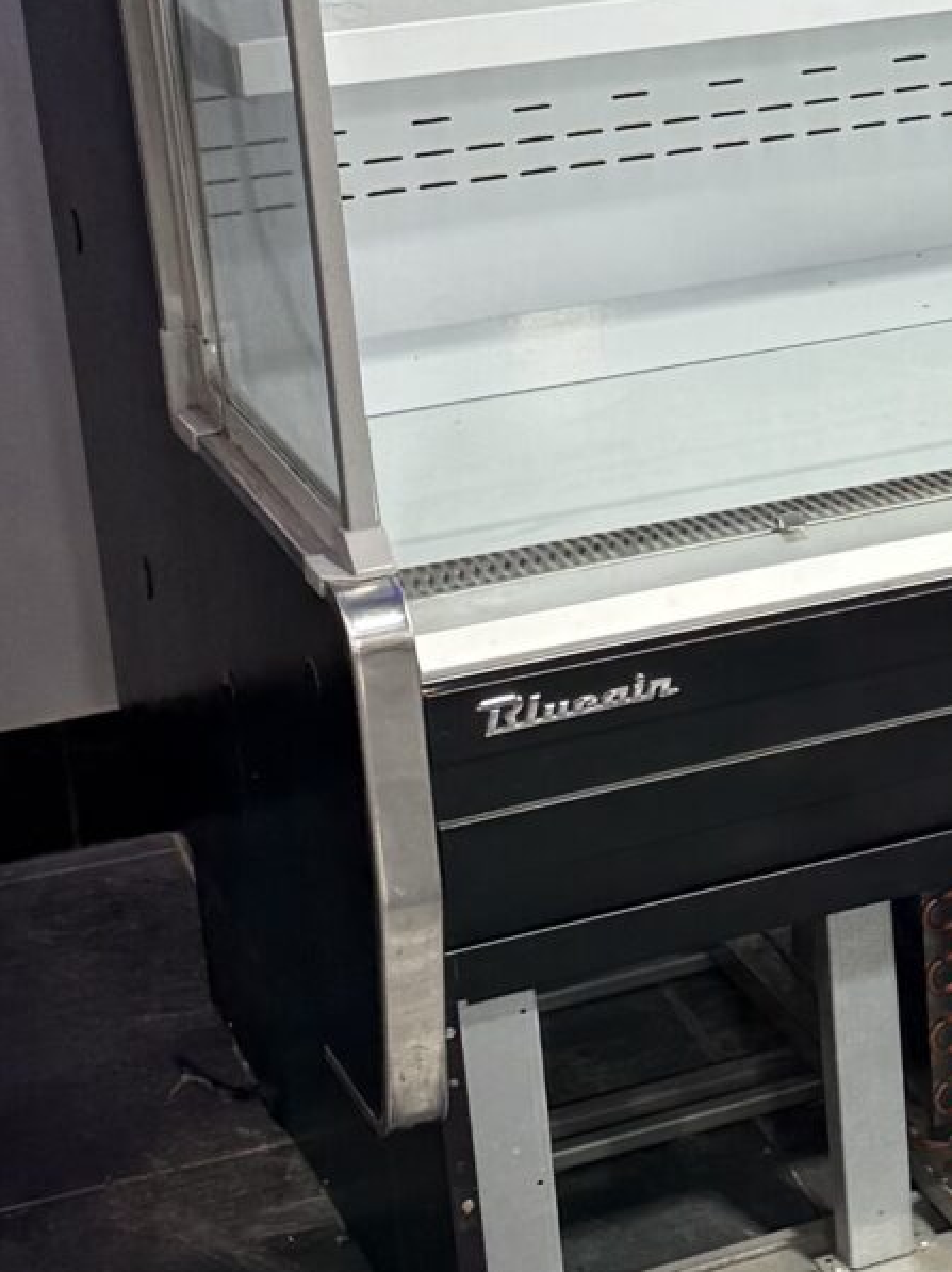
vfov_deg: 19.0
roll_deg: +1.1
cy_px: 418
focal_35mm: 103
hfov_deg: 13.5
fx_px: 3781
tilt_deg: -18.5
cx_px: 1425
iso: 80
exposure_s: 1/120
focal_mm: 6.76
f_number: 1.78
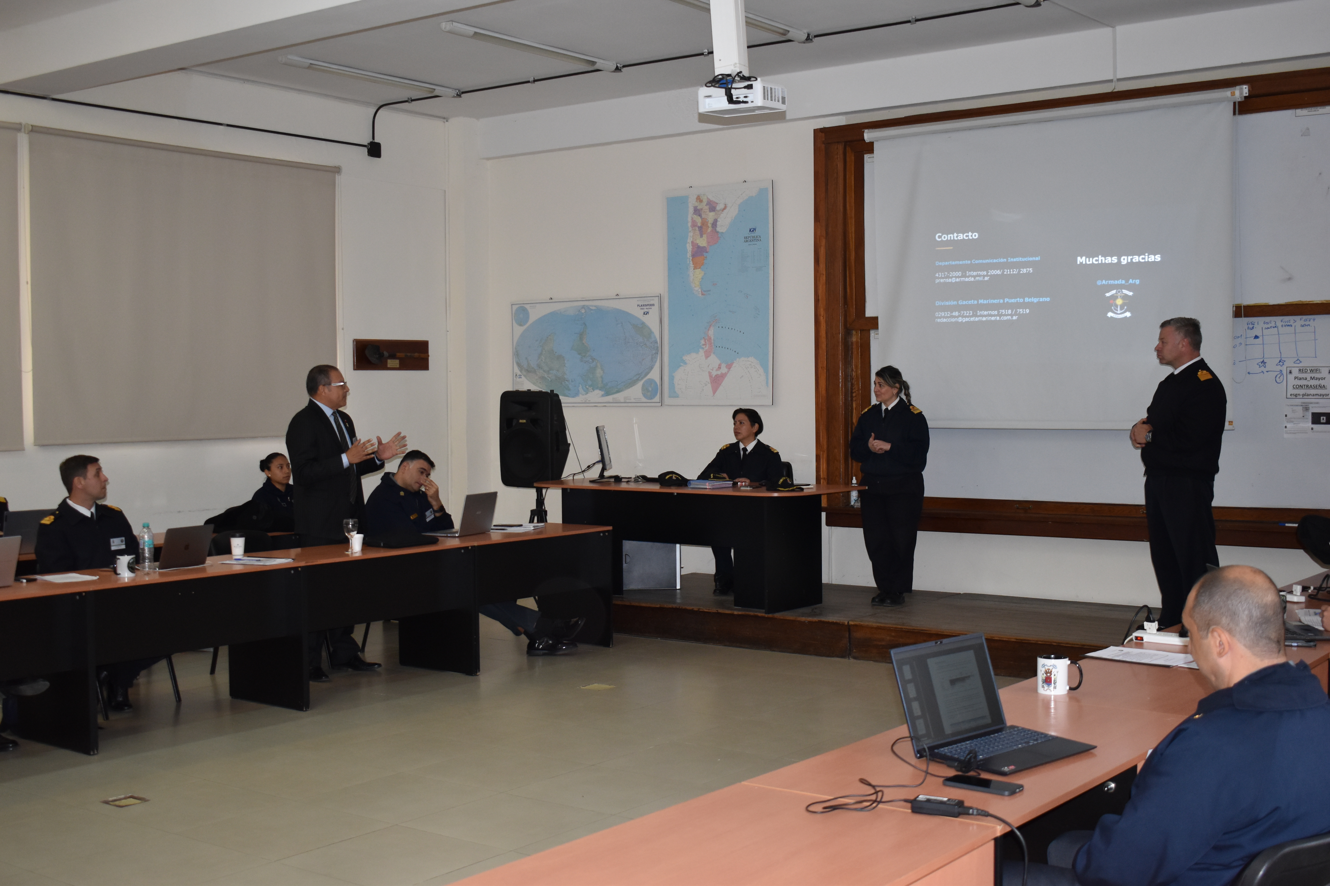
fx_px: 1552
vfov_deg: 31.9
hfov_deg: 46.4
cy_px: 443
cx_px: 665
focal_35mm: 42
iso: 1000
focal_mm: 28
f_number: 4.2
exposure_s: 1/125
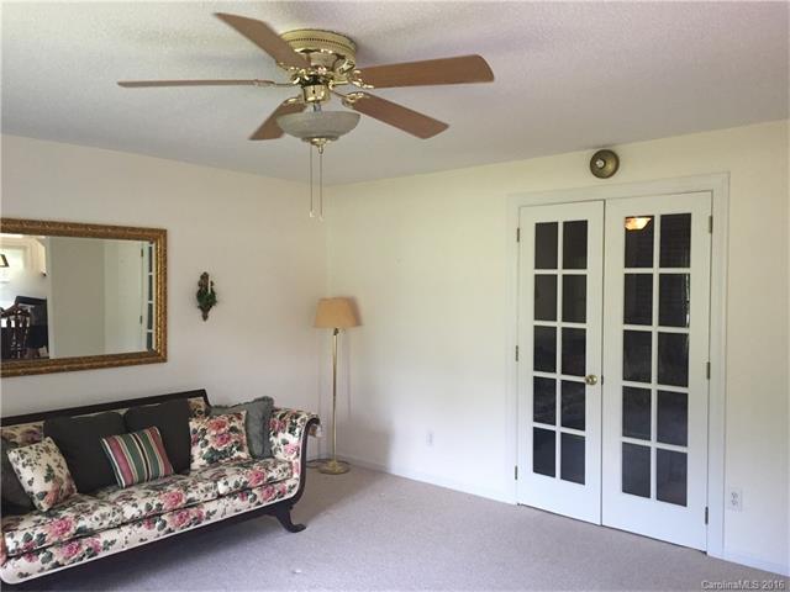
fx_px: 662
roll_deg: -0.7
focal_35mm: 29
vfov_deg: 48.2
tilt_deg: -2.4
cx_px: 395
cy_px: 296
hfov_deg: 61.7
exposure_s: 1/30
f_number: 2.2
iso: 50
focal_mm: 4.15
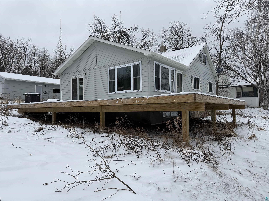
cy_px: 100
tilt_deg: +2.5
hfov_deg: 71.6
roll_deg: +1.5
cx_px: 134
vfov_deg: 56.8
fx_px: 187
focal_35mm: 24
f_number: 1.78
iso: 80
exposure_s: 1/4975
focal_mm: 6.76
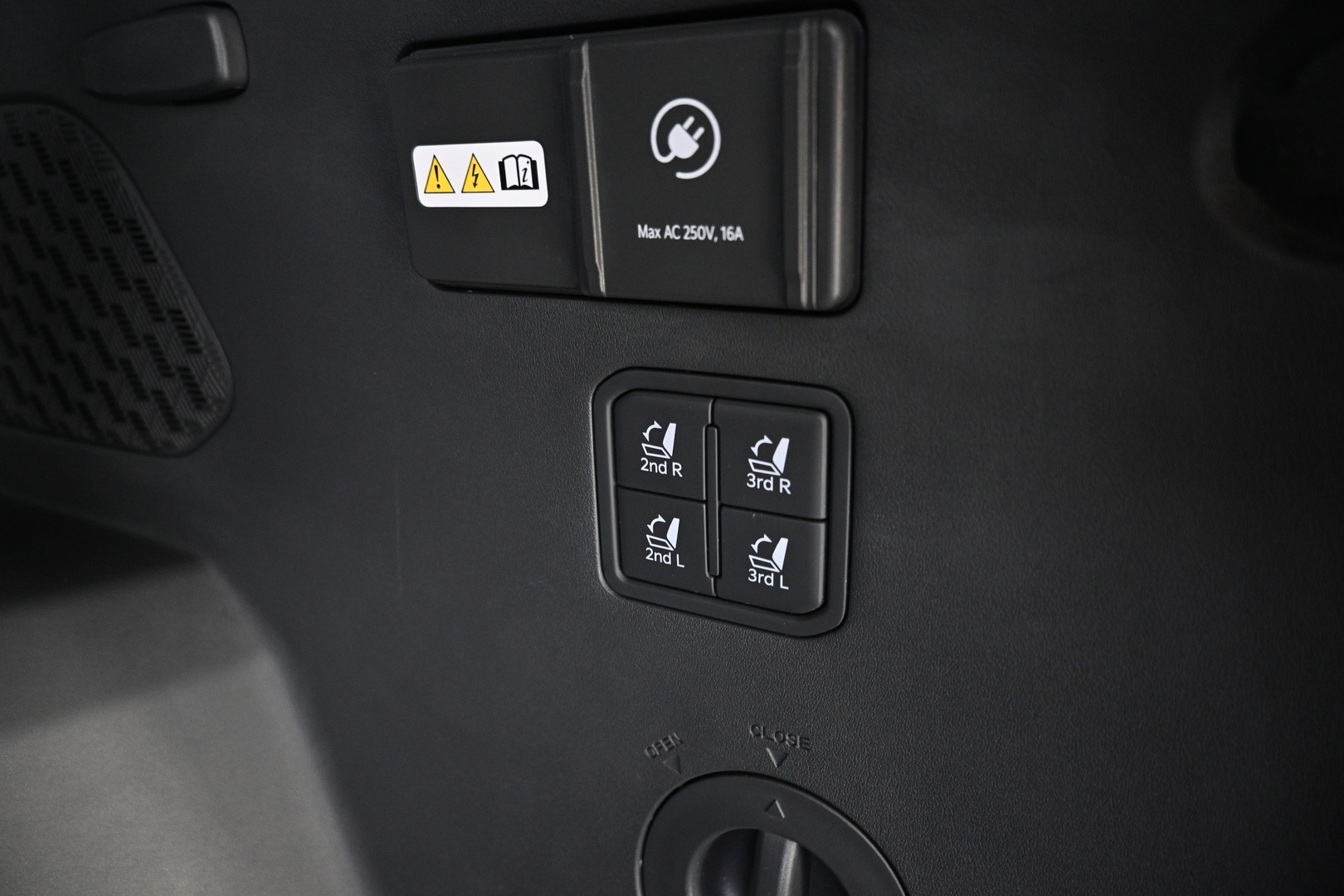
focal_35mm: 24
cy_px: 448
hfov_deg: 73.7
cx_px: 672
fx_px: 896
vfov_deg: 53.1
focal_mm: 16
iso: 1600
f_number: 3.5
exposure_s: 1/8
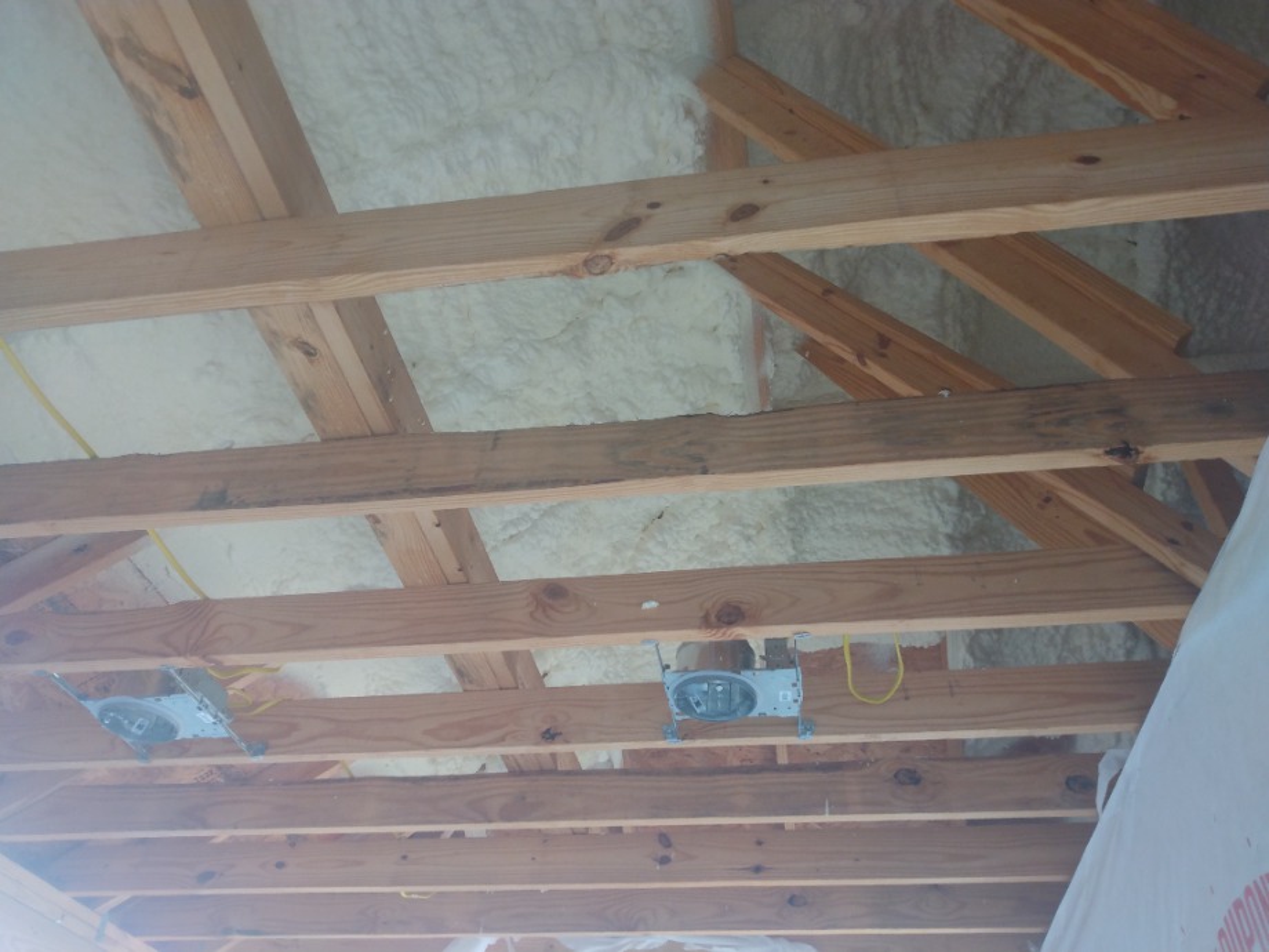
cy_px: 476
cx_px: 634
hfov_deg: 81.7
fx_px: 733
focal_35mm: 20
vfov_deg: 66.0
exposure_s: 1/60
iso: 136
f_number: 2
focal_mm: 3.54
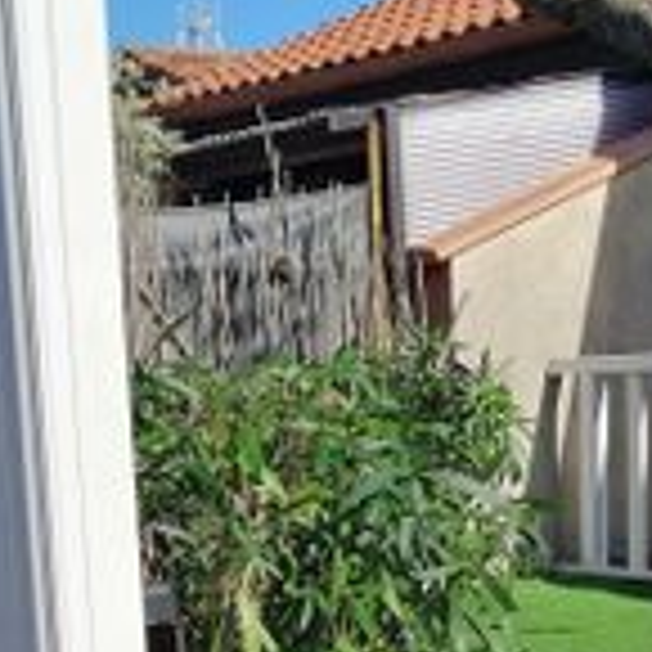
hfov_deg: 17.4
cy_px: 755
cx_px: 553
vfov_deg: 16.9
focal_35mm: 99
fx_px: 2110
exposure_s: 1/2506
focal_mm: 3.95
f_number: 1.8
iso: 50
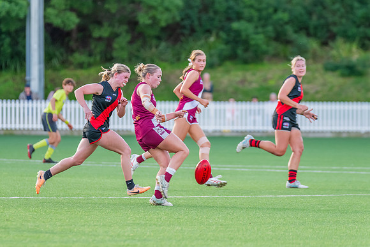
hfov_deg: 5.3
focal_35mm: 390
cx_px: 163
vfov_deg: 3.5
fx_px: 4010
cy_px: 86
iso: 1400
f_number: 4
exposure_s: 1/1000
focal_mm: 270
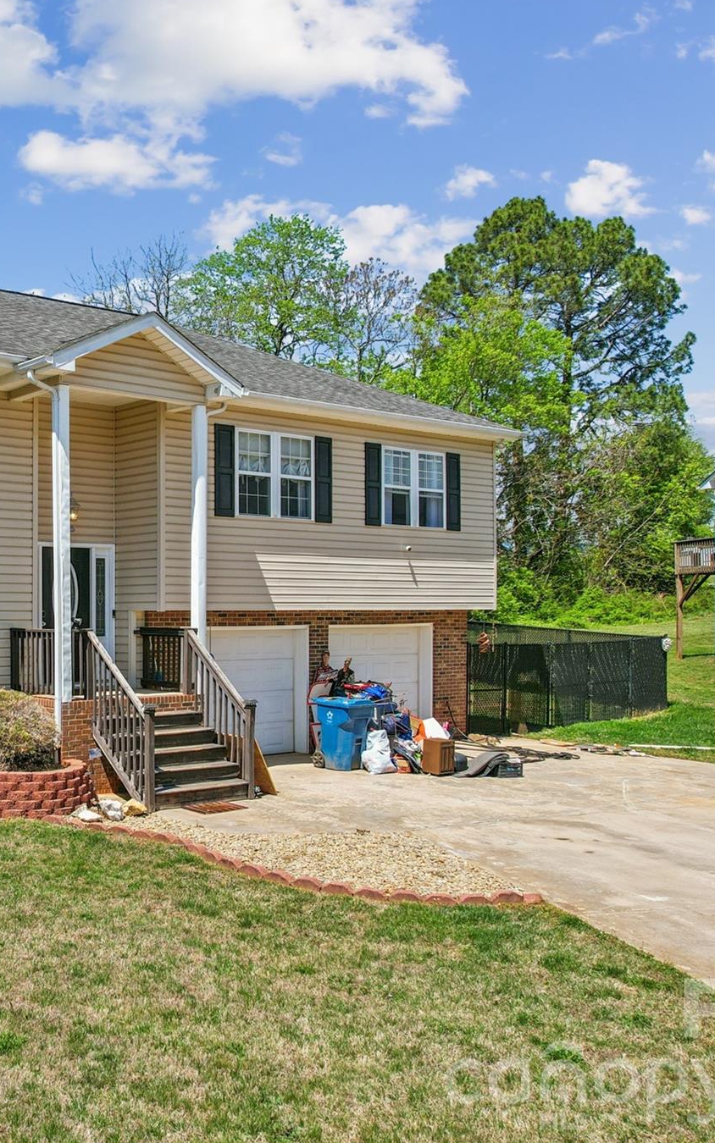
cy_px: 567
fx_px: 1060
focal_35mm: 34
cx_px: 86
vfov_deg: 56.7
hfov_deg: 35.3
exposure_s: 1/250
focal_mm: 8.4
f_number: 2.8
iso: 110
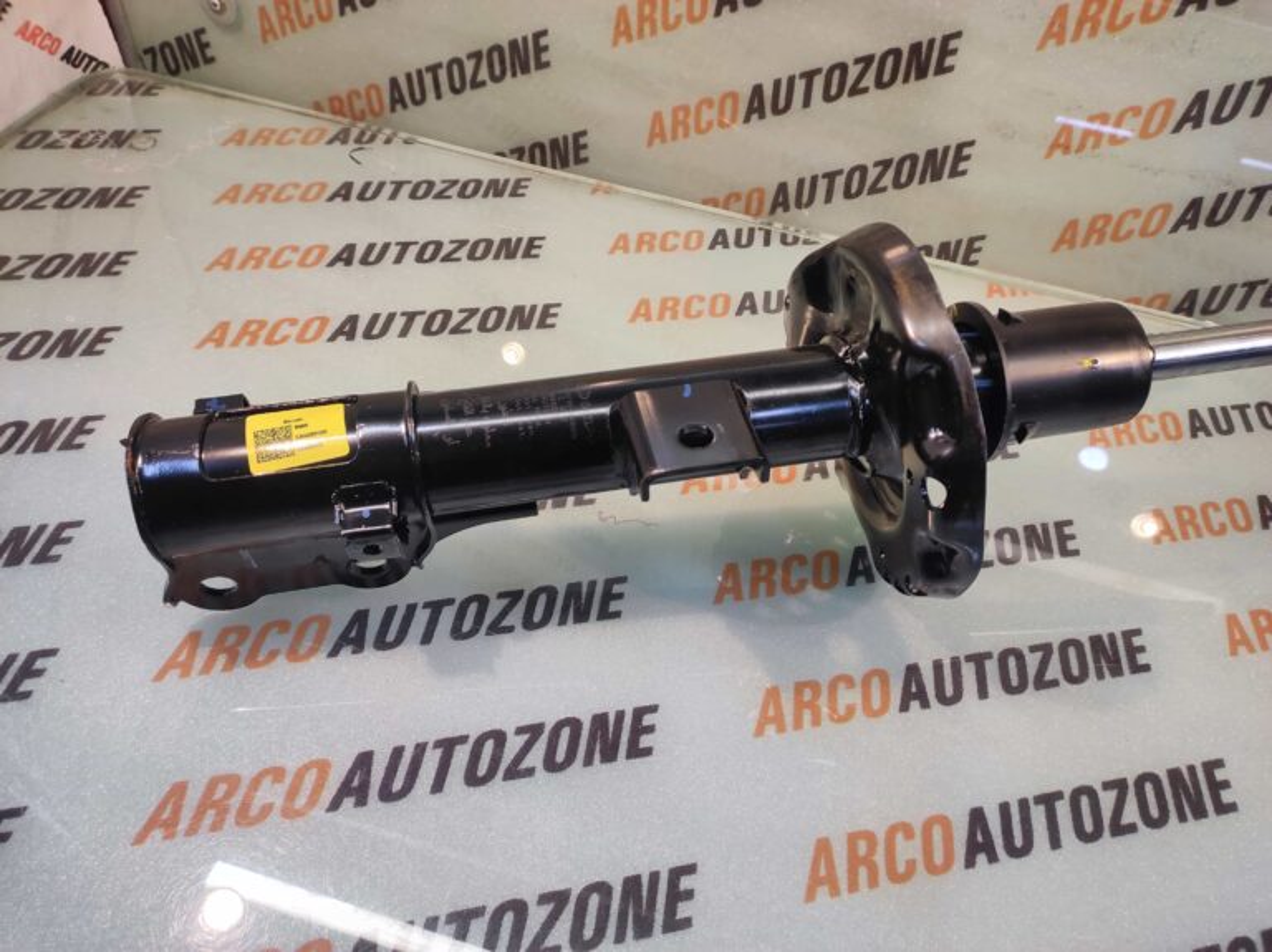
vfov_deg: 74.7
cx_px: 636
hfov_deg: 91.1
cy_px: 476
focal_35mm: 17
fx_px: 624
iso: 123
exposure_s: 1/33
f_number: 1.79
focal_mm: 4.74
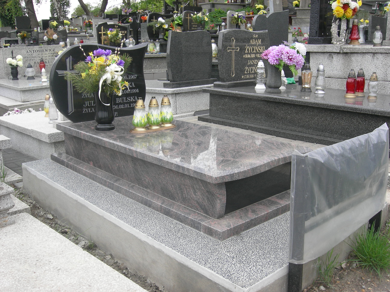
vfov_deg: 39.7
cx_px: 195
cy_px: 146
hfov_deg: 51.4
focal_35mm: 36
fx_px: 406
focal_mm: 7.5
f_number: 3.8
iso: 64
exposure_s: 1/72.8
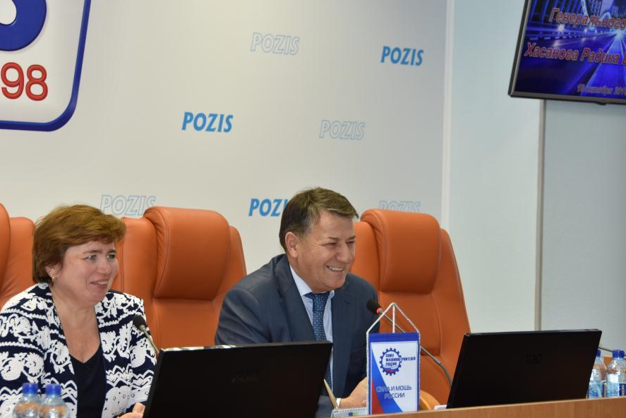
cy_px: 222
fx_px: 1958
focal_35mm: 113
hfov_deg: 18.2
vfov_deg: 12.2
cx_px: 315
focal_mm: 65
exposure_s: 1/60
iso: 400
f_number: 5
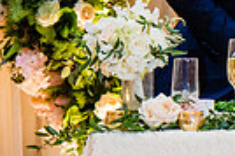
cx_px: 462
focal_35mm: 473
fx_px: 3084
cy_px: -159
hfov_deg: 4.3
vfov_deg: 2.9
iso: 1250
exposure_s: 1/200
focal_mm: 85
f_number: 2.5
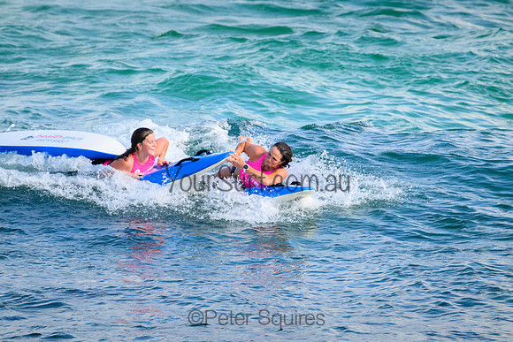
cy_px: 171
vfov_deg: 1.7
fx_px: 11402
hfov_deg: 2.6
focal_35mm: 800
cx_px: 256
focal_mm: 800
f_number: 11
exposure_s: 1/2000
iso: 2200
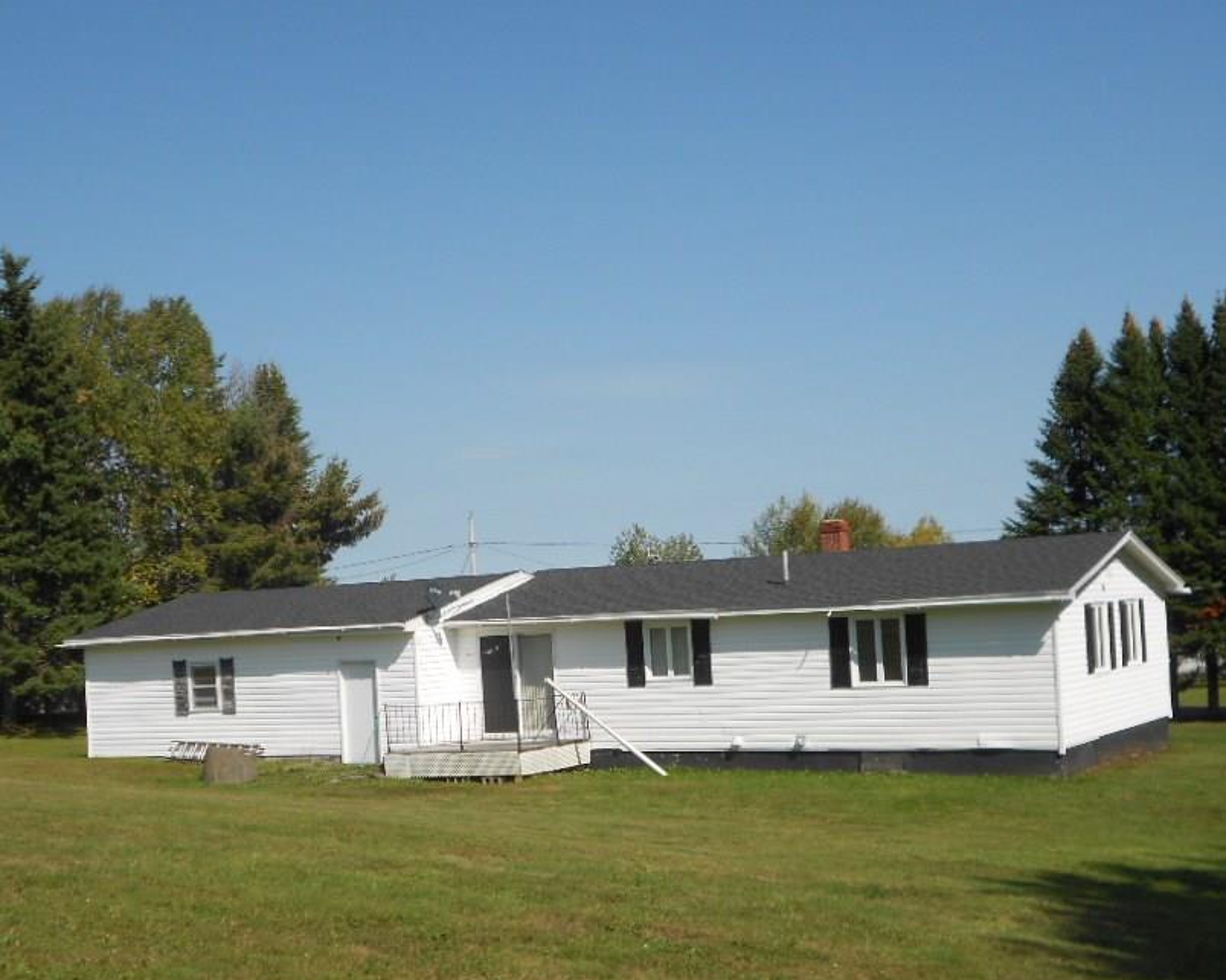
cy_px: 556
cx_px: 586
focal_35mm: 46
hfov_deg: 40.3
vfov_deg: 32.7
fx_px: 1669
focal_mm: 6.7
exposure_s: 1/1000
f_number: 3.9
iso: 80
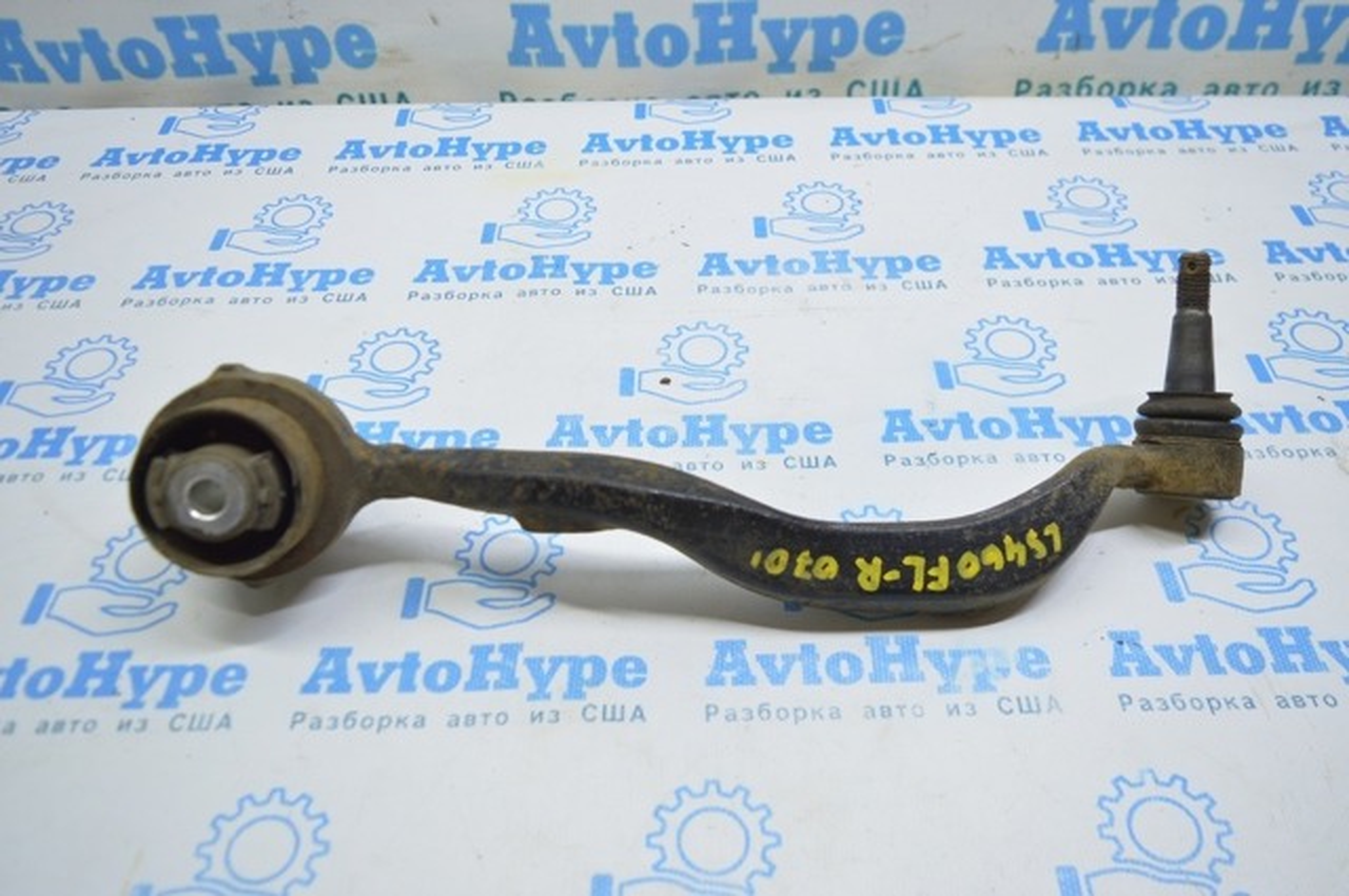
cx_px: 674
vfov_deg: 43.5
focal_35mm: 30
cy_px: 448
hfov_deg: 62.0
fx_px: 1123
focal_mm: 20
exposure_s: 1/60
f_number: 3.5
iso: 400
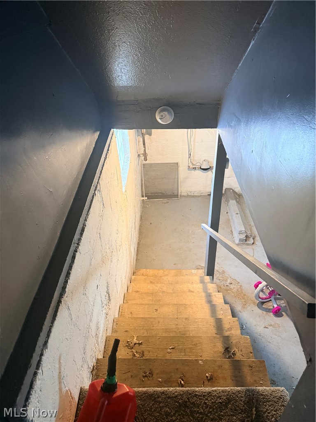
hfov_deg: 56.8
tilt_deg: -36.4
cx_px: 158
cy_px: 211
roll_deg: +1.7
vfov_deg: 71.6
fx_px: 292
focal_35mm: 24
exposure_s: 1/60
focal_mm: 6.76
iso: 800
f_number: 1.78
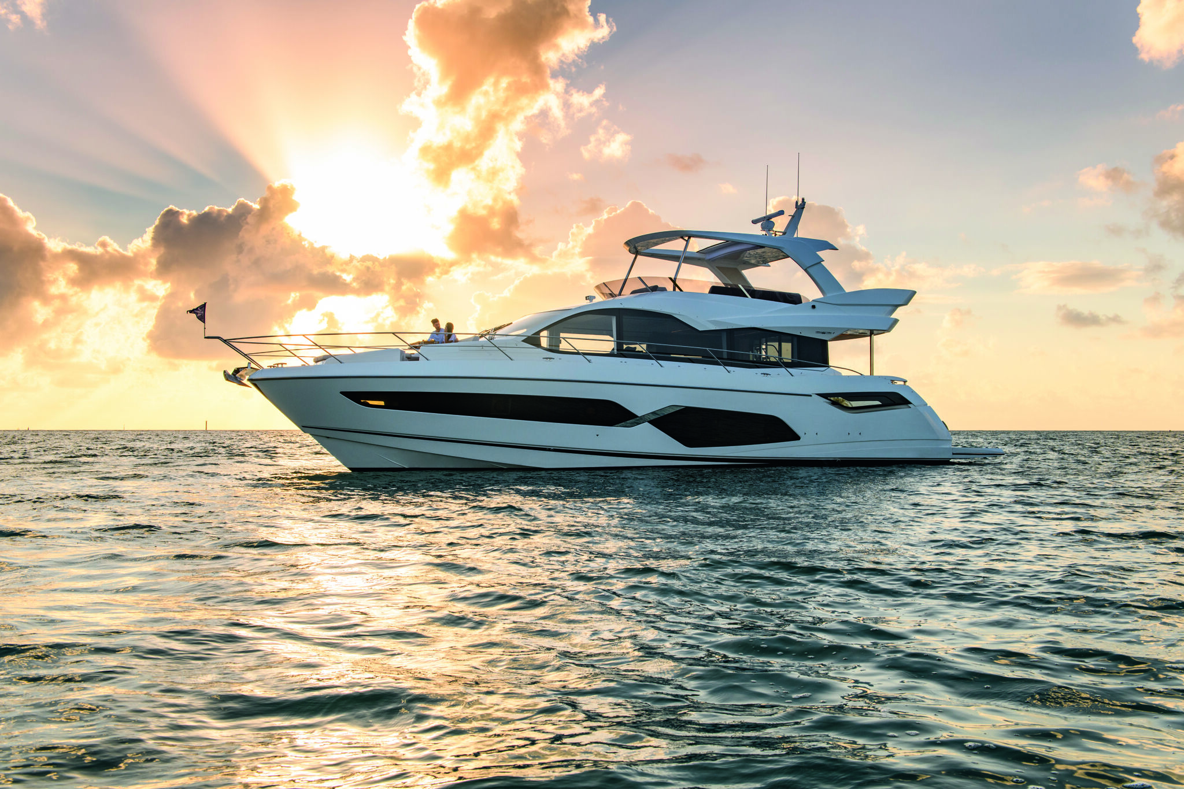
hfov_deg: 54.4
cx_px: 592
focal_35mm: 35
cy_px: 394
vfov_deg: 37.8
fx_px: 1151
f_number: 10
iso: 250
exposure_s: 1/400
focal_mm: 35
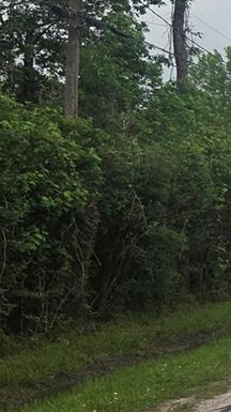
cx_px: 548
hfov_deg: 10.5
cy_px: 260
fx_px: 1091
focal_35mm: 100
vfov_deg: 21.3
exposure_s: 1/1819
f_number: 1.8
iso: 80
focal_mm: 5.4
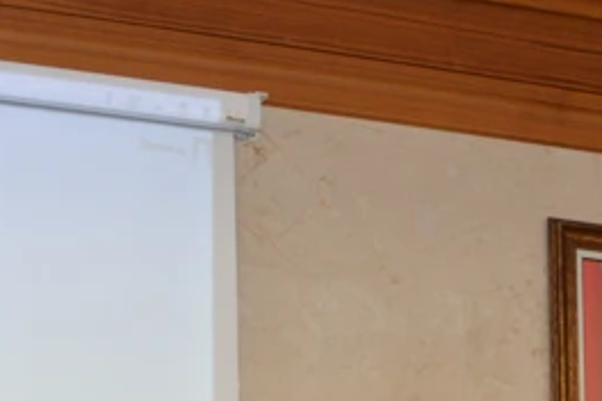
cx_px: 214
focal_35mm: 160
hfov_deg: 12.8
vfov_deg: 7.9
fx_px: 2675
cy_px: 958
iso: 1600
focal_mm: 32
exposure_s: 1/80
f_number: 8
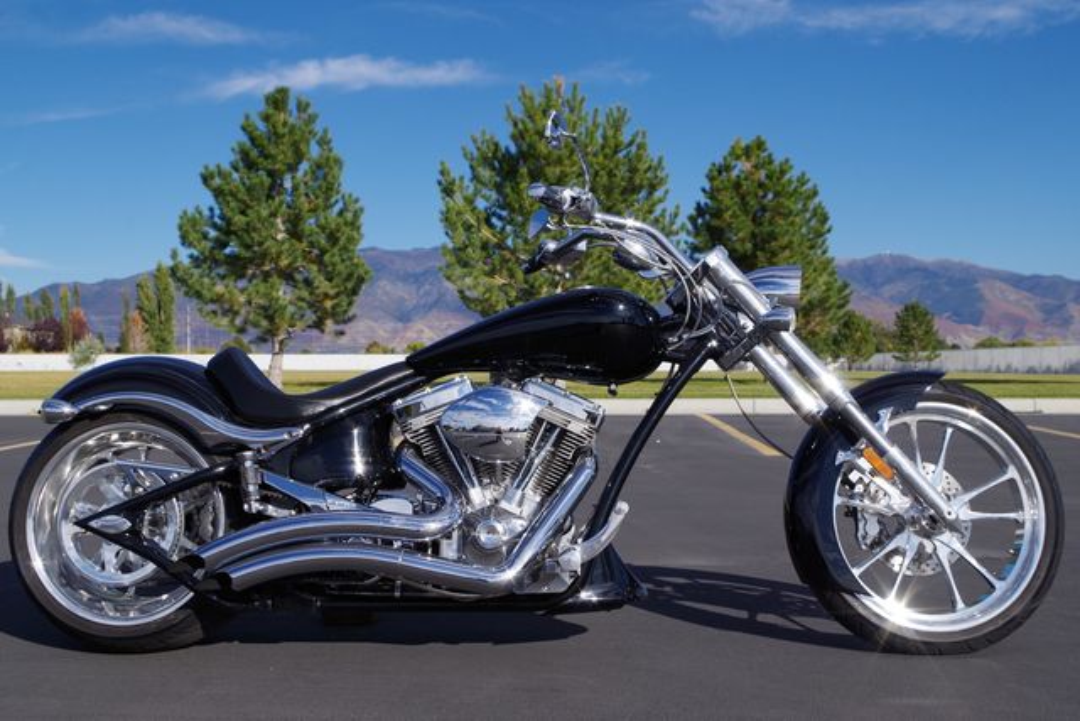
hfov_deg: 46.4
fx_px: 1260
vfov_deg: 31.9
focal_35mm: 42
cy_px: 360
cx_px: 540
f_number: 9
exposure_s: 1/500
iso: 200
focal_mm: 28.13
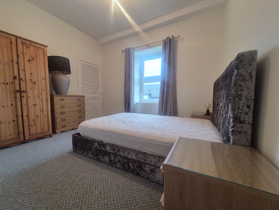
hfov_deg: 106.2
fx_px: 105
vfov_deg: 89.9
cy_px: 105
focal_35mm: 13
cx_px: 140
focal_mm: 1.74
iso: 320
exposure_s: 1/50
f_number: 2.2
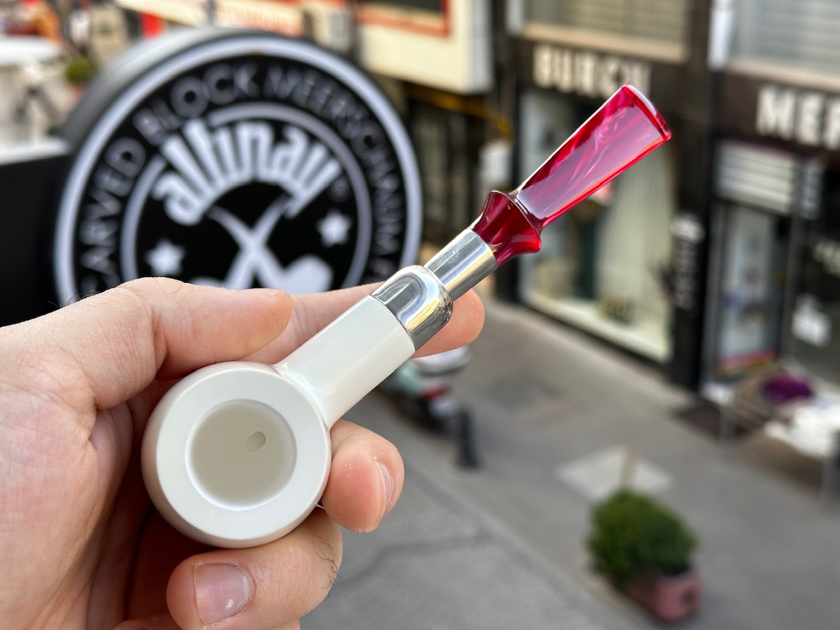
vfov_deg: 30.3
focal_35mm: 48
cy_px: 315
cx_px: 420
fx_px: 1165
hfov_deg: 39.7
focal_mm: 6.86
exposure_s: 1/229
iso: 50
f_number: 1.78
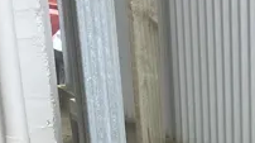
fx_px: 1047
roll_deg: -0.2
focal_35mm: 155
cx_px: 319
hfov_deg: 13.4
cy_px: 639
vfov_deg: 6.0
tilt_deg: -34.1
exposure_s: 1/121
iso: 64
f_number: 1.8
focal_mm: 3.99
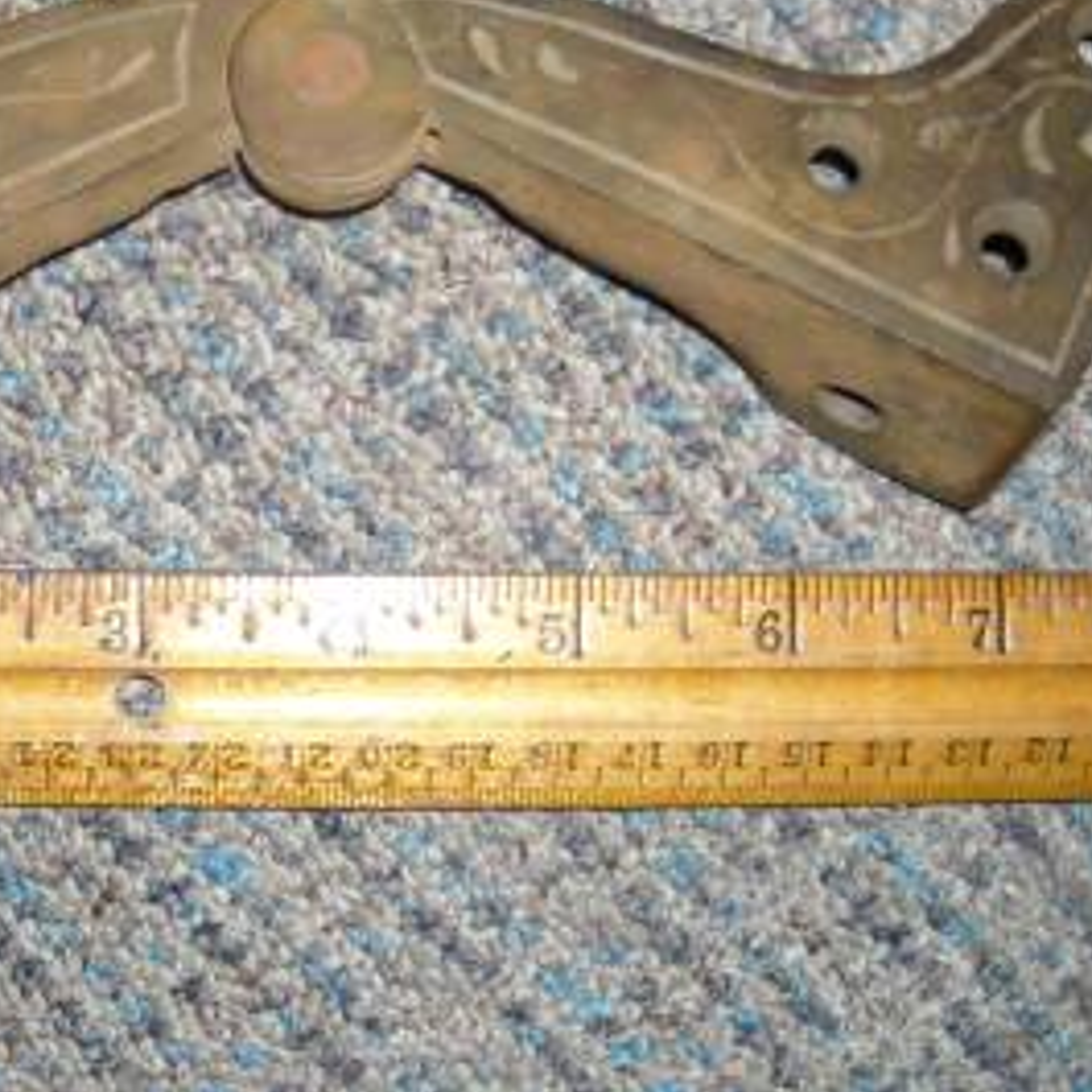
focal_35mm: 57
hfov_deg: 29.7
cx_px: 299
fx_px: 2034
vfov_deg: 29.9
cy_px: 402
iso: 200
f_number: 2.8
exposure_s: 1/60
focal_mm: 5.7
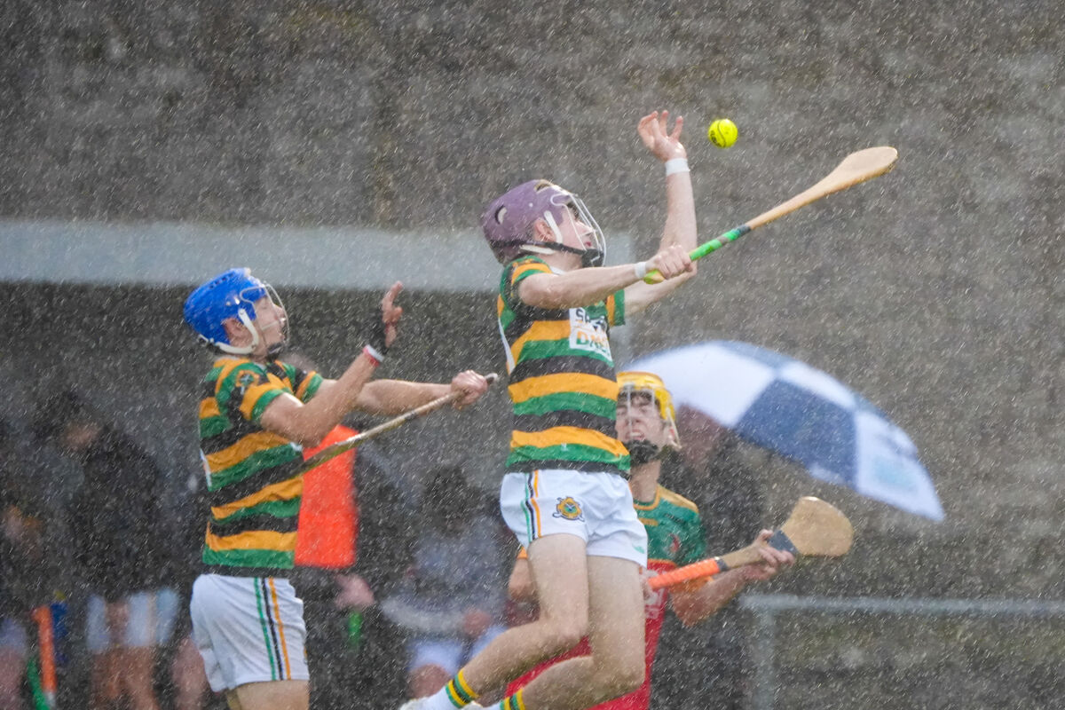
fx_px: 17571
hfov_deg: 3.5
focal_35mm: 594
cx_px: 532
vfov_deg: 2.3
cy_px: 355
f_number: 6.3
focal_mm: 594
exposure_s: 1/640
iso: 10000
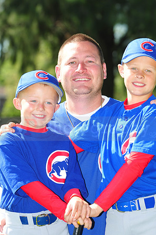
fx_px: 1152
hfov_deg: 7.7
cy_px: 124
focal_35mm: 177
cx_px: 81
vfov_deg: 11.6
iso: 200
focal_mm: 135
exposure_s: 1/250
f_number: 7.1
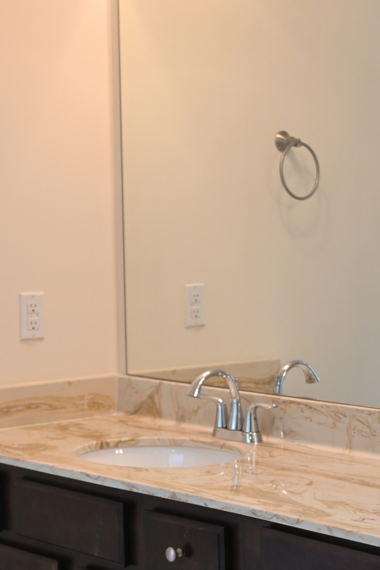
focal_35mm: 85
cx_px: 318
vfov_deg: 23.7
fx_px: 1345
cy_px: 410
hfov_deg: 15.9
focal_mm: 28
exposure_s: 1/200
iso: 400
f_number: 2.8
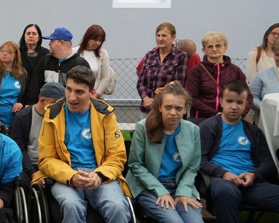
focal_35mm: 50
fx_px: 413
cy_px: 88
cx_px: -24
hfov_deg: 32.9
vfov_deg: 30.2
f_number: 4.5
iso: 100
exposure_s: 1/50
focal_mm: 24
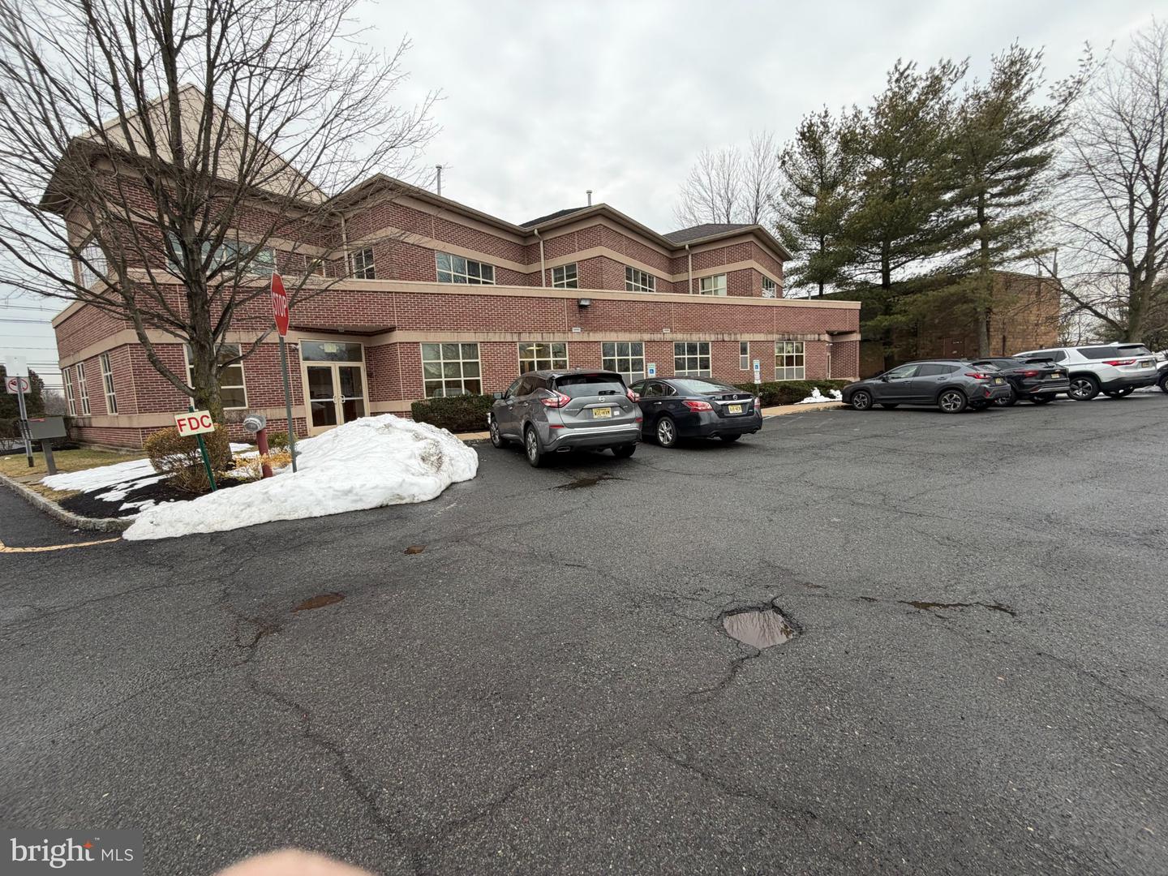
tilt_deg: -8.1
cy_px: 438
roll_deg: +3.8
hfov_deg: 102.1
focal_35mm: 14
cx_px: 584
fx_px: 472
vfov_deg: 85.7
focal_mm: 2.22
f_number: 2.2
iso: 50
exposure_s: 1/121
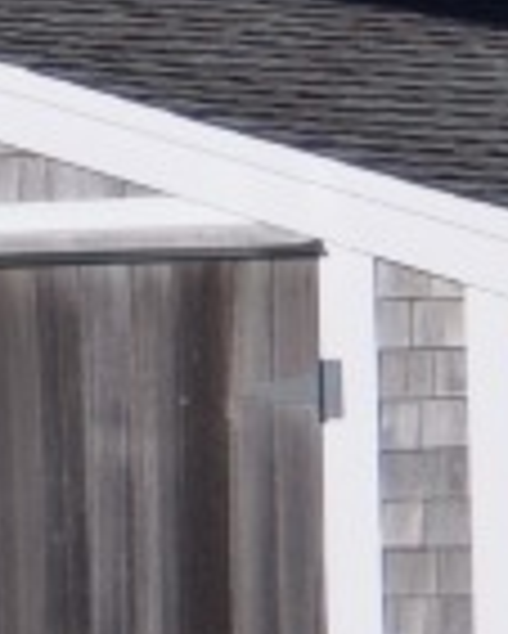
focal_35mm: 388
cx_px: -1322
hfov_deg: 3.8
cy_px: 319
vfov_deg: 5.0
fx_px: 7284
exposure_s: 1/4000
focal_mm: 24
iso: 200
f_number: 3.8
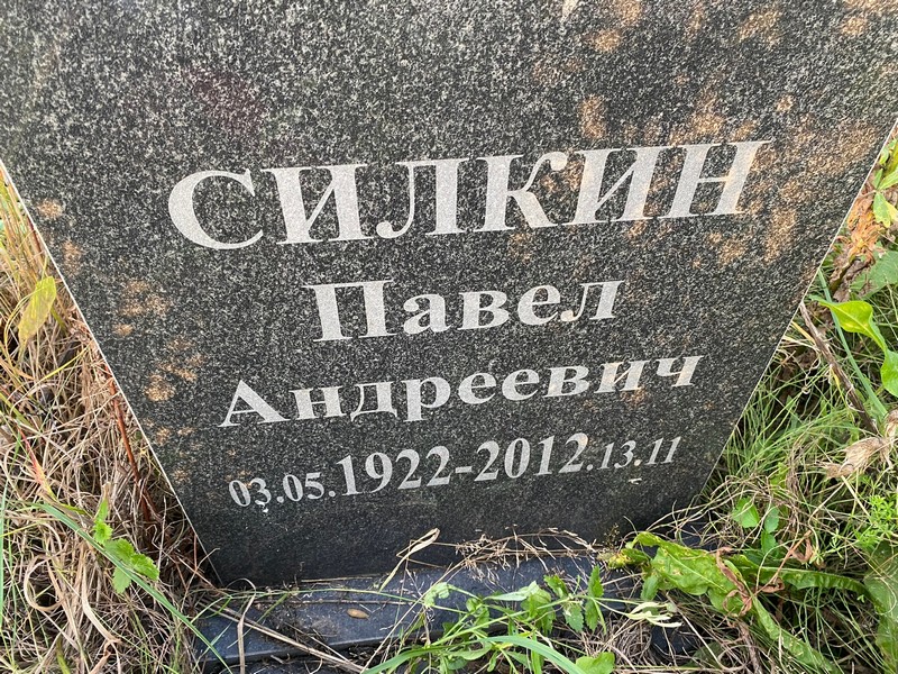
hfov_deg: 67.3
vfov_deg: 53.1
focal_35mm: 26
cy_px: 337
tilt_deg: -48.2
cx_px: 449
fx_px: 674
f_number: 1.8
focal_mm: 4.25
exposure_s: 1/92
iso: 125
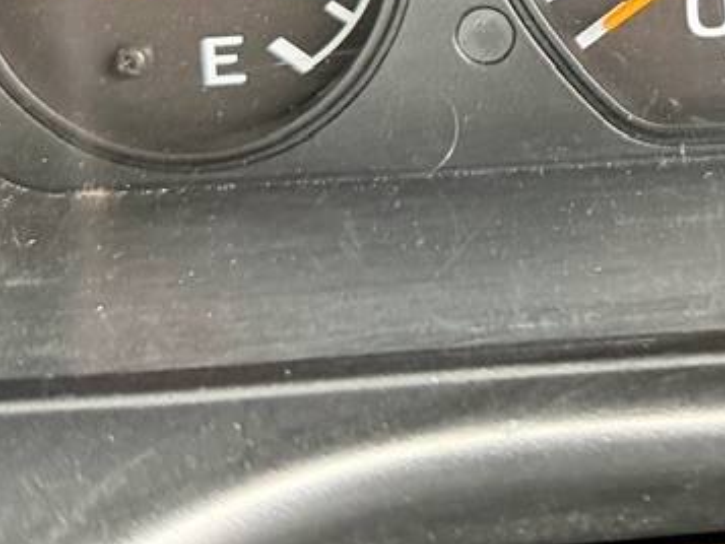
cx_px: 926
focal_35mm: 86
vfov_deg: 15.8
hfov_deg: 20.8
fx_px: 1802
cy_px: -260
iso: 400
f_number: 1.78
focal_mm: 6.76
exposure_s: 1/60
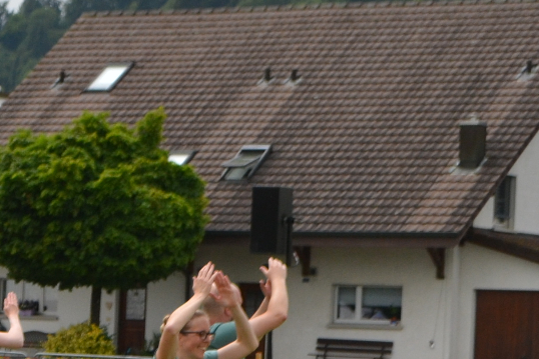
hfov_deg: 9.1
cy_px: 430
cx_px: -414
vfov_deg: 6.3
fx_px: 3250
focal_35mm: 217
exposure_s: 1/1600
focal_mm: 38
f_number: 6.3
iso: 400
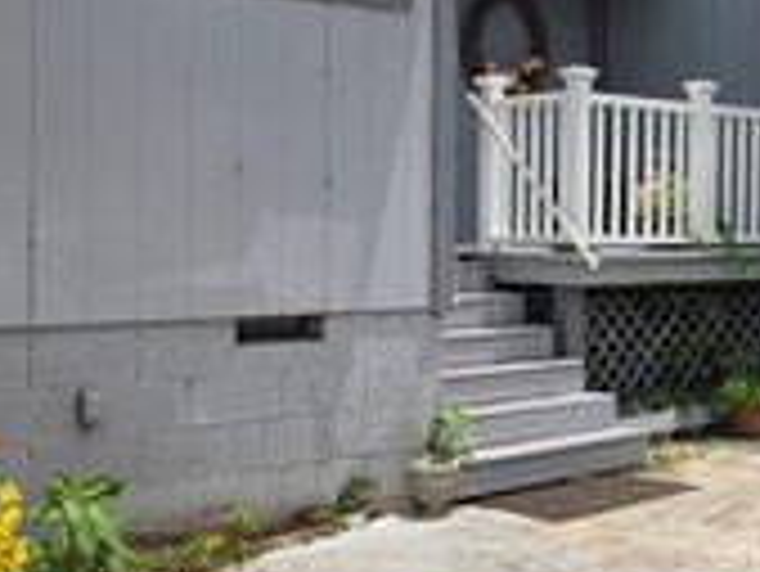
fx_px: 1494
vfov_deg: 21.6
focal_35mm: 68
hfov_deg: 25.7
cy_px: 187
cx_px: 899
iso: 64
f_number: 1.4
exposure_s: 1/6571
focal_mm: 6.5
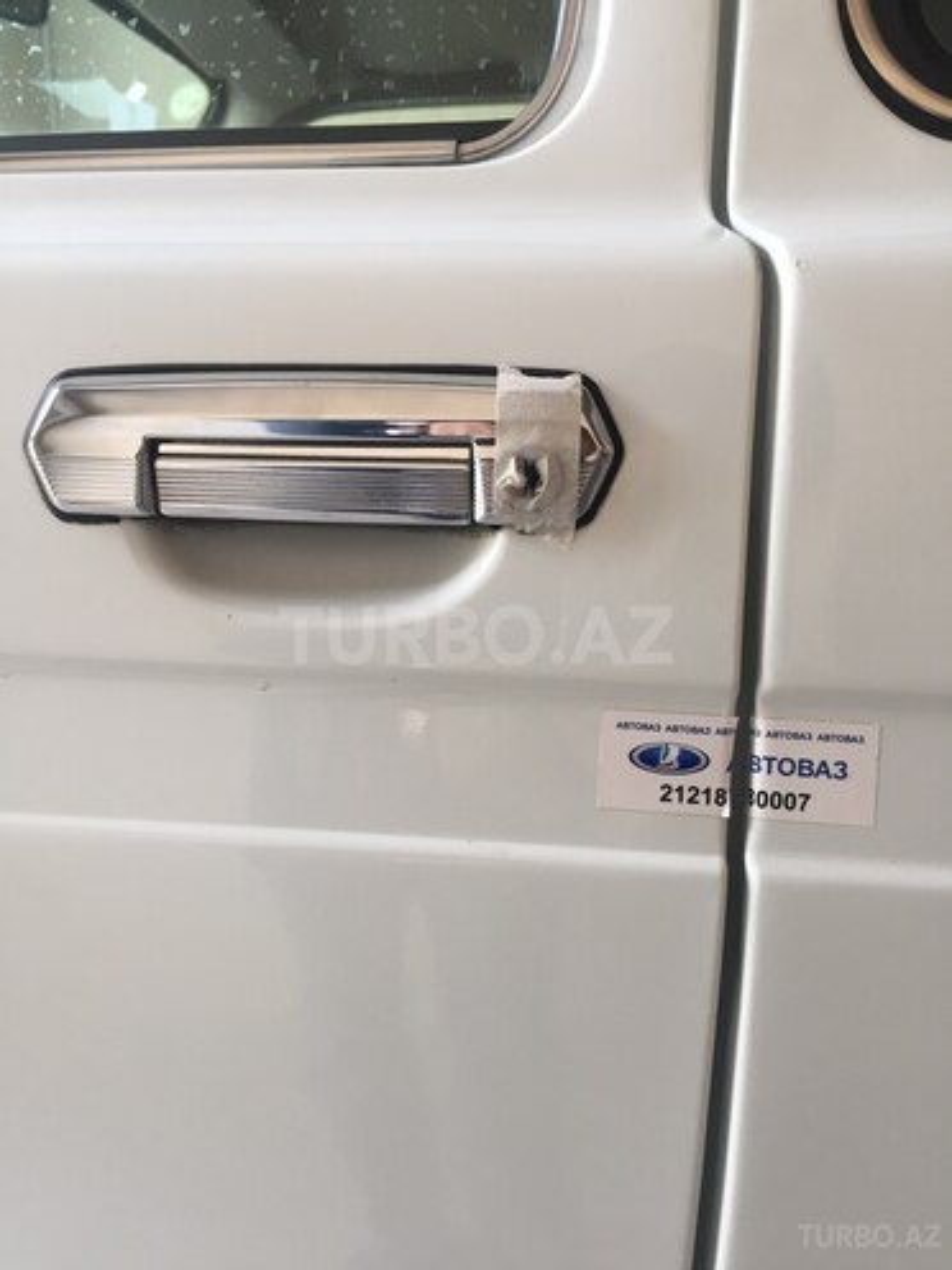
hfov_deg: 48.2
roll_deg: +0.8
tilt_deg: -11.4
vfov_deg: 61.7
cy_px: 635
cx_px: 476
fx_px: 1063
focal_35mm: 29
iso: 32
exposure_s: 1/33
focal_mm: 4.15
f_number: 2.2
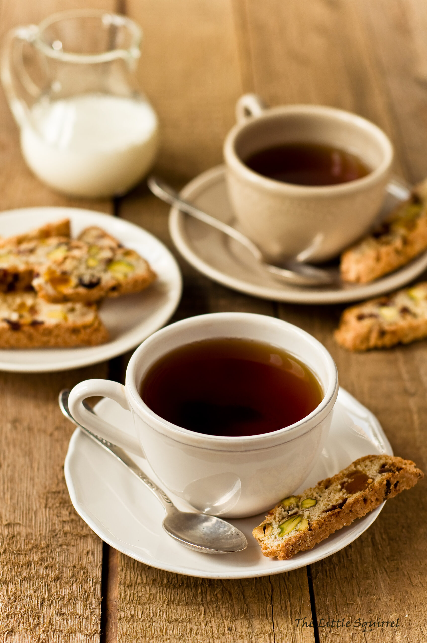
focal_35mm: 75
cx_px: 214
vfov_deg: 27.0
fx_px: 1338
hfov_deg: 18.1
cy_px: 322
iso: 320
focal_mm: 50
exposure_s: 1/250
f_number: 3.2
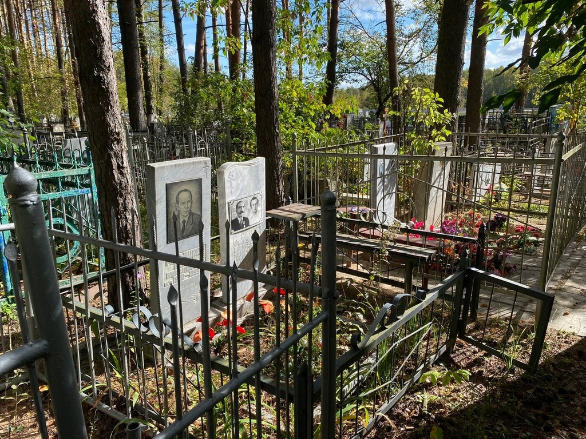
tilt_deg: -12.9
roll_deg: -0.5
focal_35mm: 26
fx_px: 440
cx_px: 293
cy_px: 220
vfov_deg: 53.1
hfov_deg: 67.3
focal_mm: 4.25
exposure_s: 1/852
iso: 32
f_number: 1.8
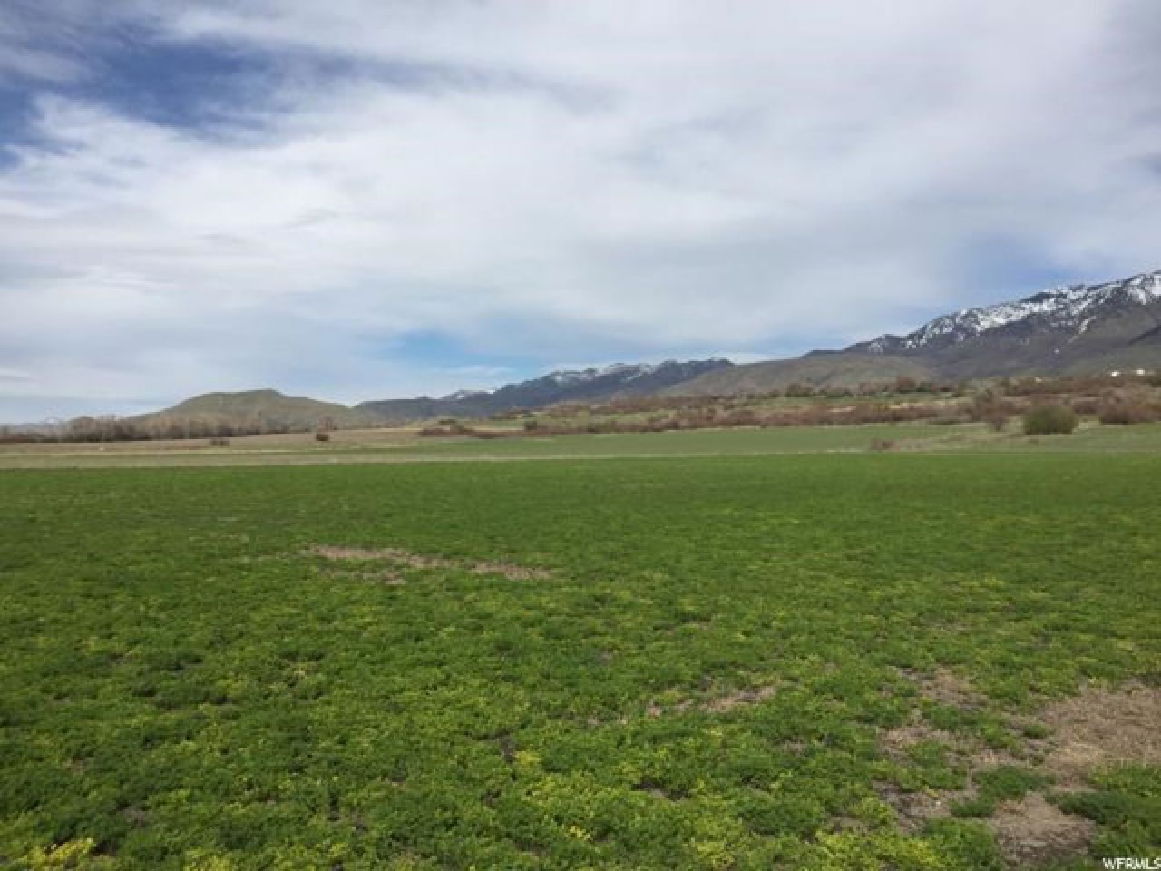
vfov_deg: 48.2
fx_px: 973
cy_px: 436
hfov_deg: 61.7
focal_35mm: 29
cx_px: 580
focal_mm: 4.15
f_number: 2.2
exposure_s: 1/3300
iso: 32
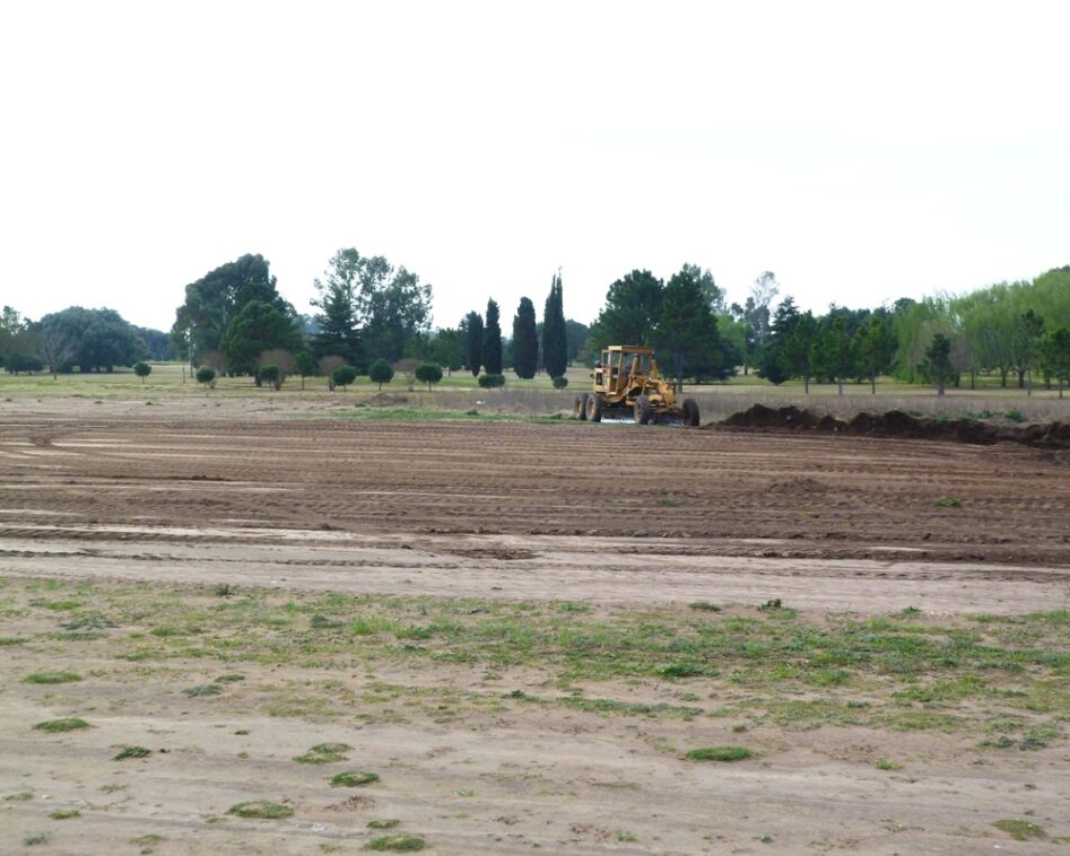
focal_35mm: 57
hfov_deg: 33.0
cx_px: 559
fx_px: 1805
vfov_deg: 26.7
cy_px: 428
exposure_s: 1/500
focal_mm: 9.7
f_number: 3.2
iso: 125
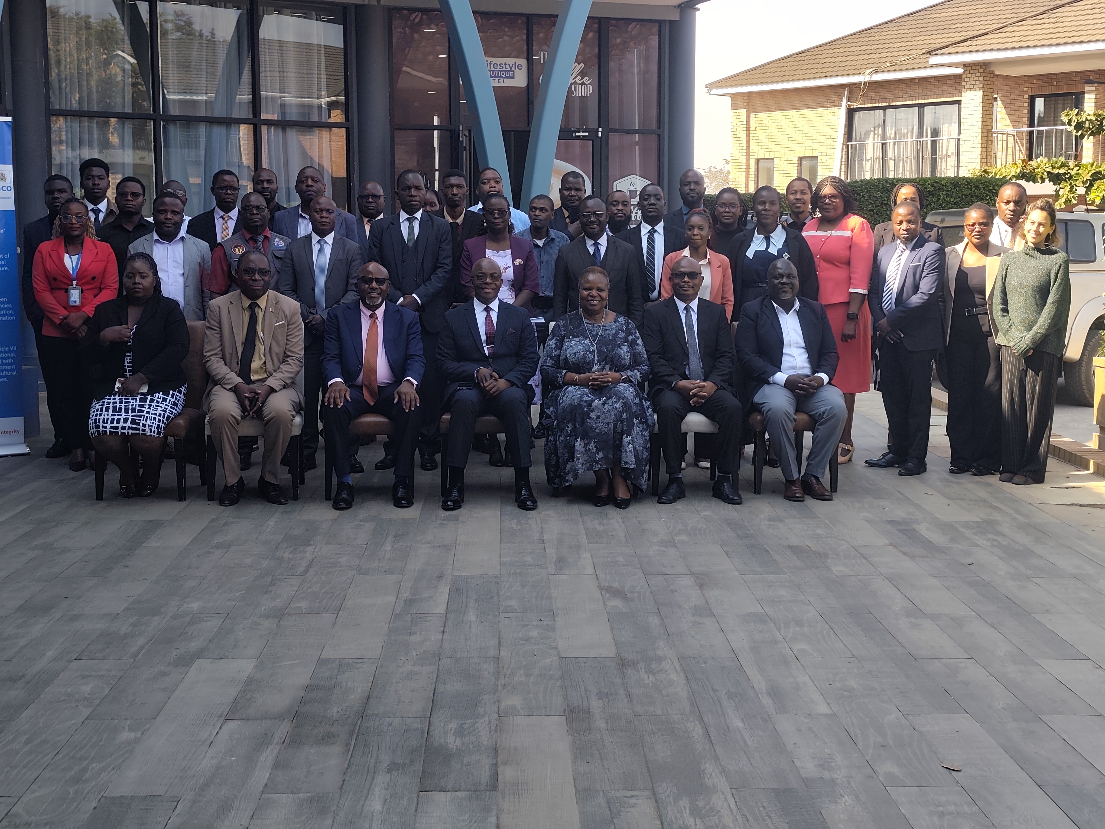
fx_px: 1468
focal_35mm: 46
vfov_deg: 31.5
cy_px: 414
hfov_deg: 41.2
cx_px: 552
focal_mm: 6.19
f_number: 1.65
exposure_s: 1/227
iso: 50
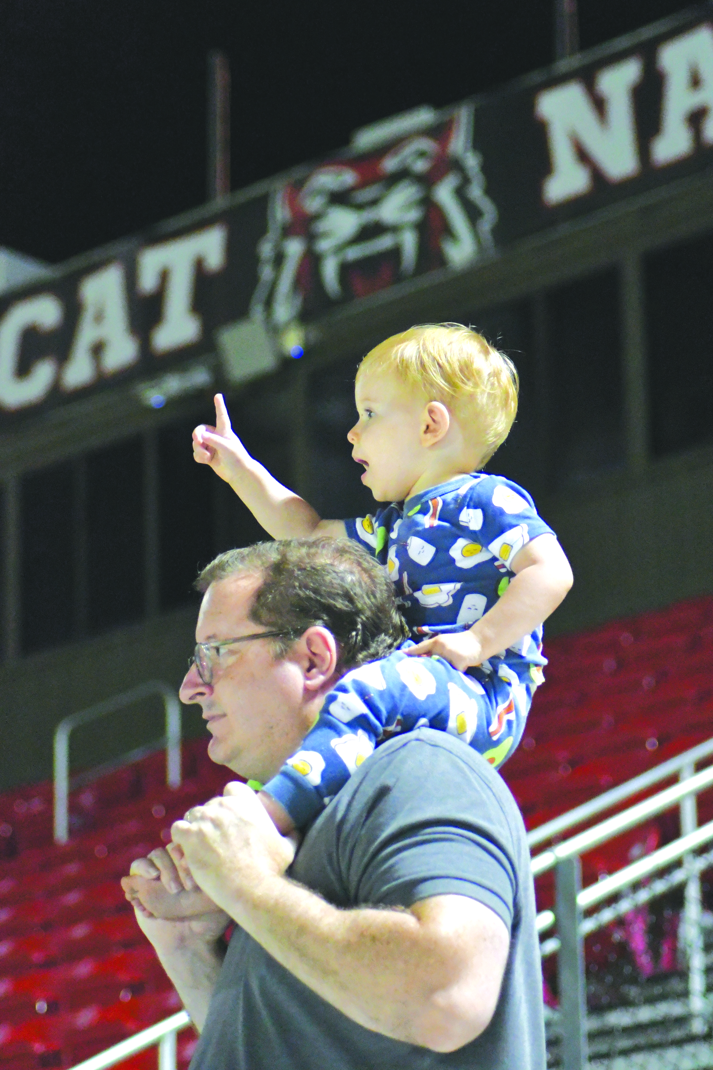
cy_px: 535
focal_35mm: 142
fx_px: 4218
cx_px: 356
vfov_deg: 14.4
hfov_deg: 9.7
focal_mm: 95
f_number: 4
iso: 12800
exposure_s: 1/160
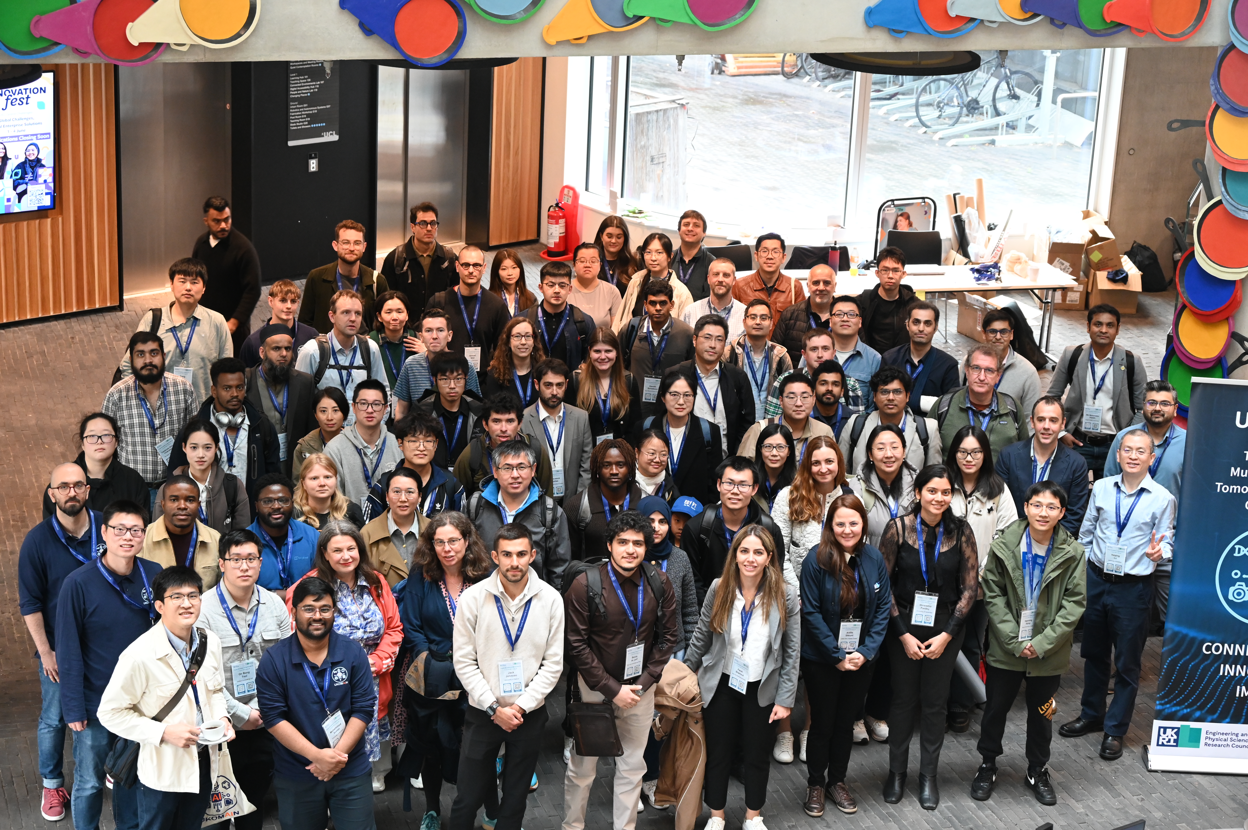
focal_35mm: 66
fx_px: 2286
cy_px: 415
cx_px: 624
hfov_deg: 30.5
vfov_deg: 20.6
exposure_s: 1/80
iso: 4000
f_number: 6
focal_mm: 66
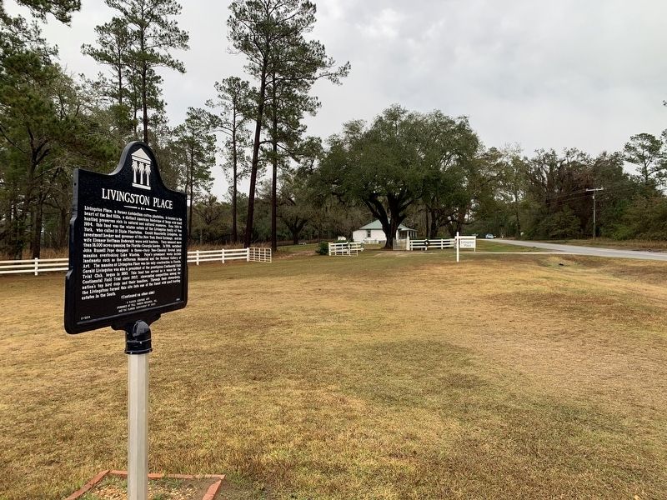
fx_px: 501
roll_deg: +0.3
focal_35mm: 26
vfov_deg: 53.1
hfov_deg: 67.3
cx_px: 334
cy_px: 250
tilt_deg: +0.0
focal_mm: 4.25
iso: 25
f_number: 1.8
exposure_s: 1/185
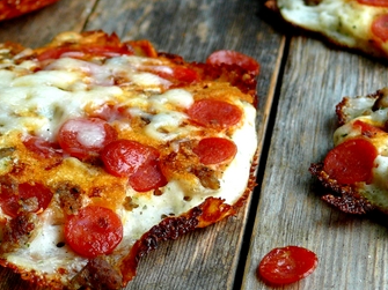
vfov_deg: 12.1
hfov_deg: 16.1
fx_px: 1367
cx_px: 99
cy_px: 75
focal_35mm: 122
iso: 100
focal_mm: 15
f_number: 3.2
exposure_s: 1/100
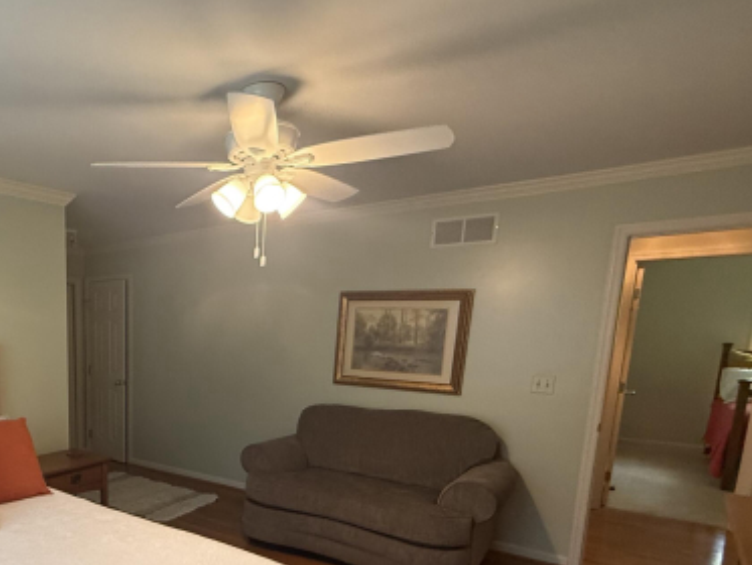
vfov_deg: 52.7
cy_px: 418
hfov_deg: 62.5
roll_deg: +0.3
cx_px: 134
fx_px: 543
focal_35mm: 25
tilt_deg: -9.8
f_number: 2.2
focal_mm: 2.22
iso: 320
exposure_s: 1/60
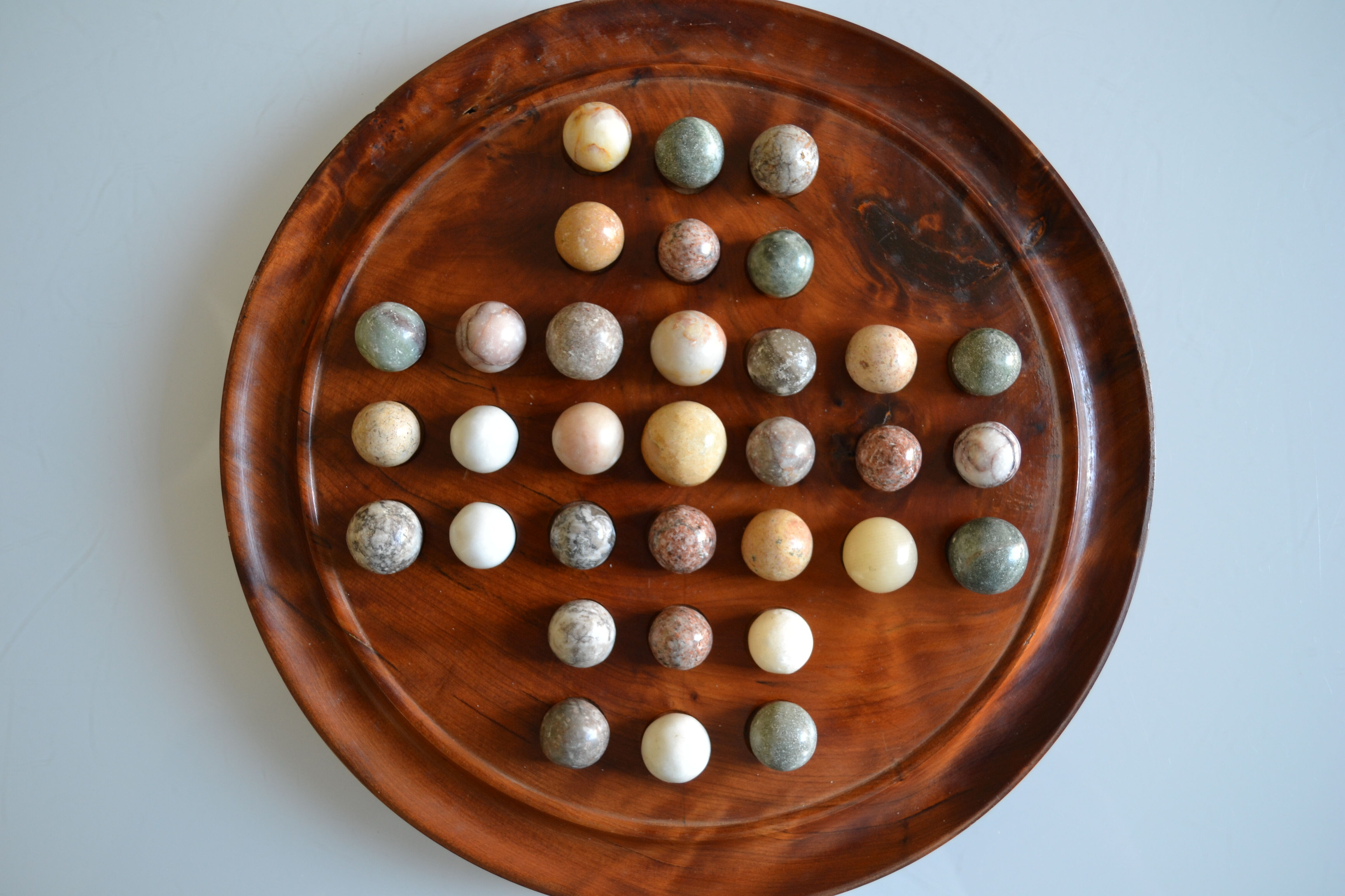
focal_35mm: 33
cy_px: 448
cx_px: 672
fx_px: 1233
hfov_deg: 57.2
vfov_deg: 40.0
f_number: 4
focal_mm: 22
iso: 400
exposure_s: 1/15
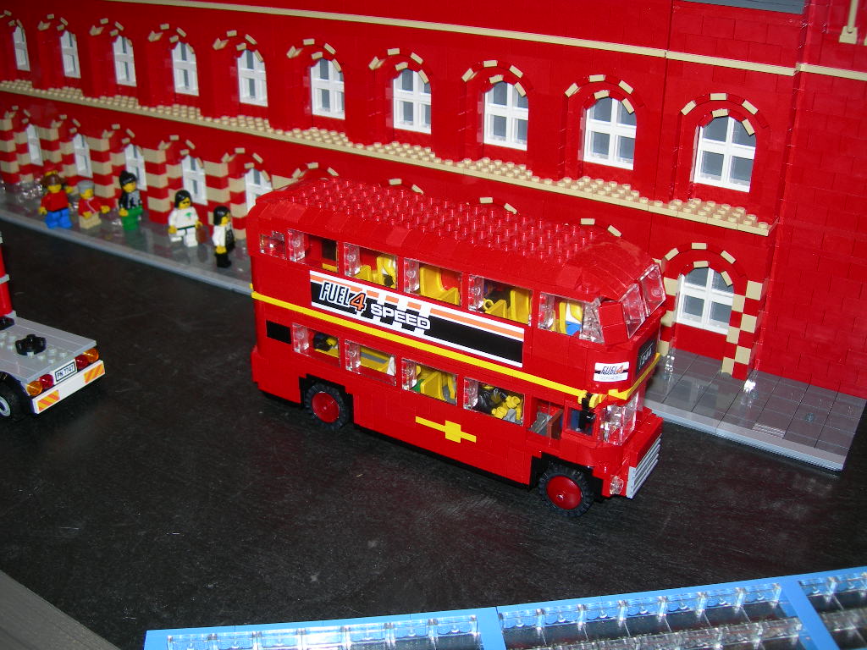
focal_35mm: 38
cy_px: 325
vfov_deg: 37.7
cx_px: 434
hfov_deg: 49.0
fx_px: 952
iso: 50
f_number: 2.8
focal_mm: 7.8
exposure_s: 1/60.1
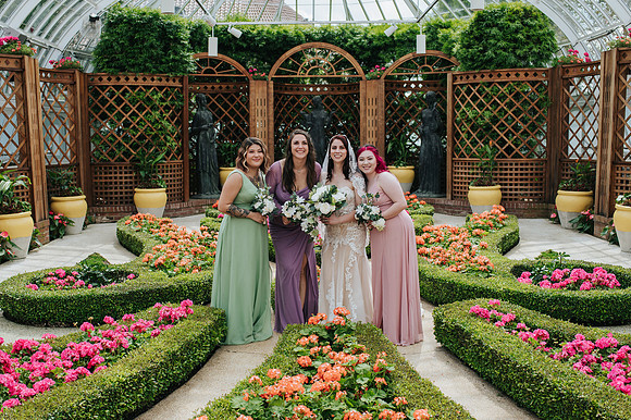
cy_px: 217
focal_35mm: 43
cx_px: 291
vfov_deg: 31.3
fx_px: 749
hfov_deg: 45.6
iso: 400
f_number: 3.5
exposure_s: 1/1250
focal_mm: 35
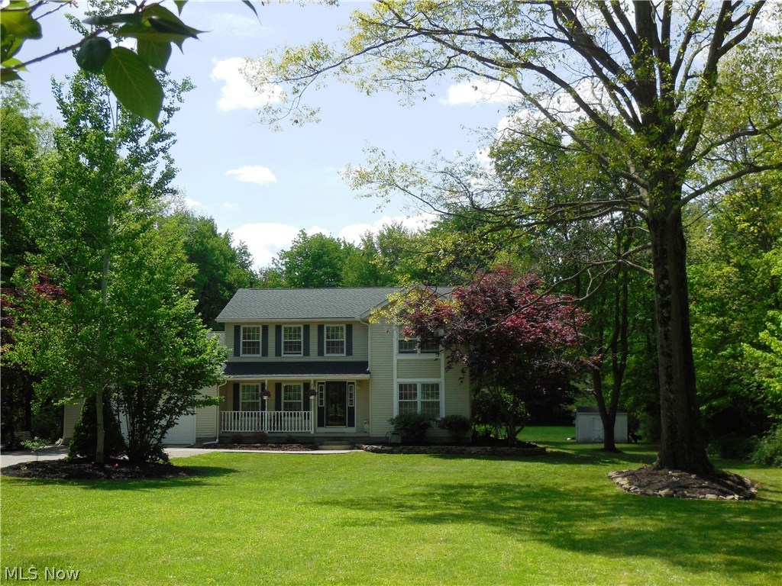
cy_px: 293
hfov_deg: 41.2
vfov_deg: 31.5
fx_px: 1039
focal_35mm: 46
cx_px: 391
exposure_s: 1/800
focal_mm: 8.2
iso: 125
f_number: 3.8
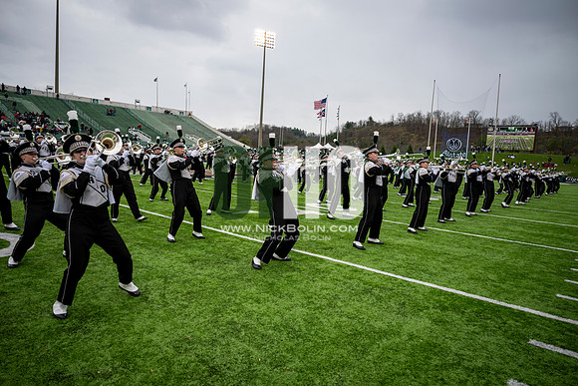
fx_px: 385
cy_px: 193
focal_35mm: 24
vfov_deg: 53.2
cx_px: 289
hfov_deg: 73.7
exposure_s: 1/500
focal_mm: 24
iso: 100
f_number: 2.8
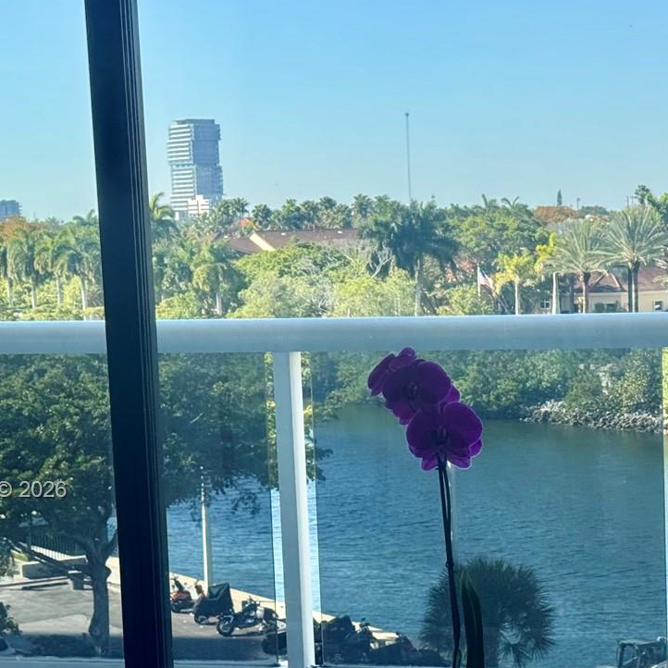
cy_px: 491
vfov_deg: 18.4
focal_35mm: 94
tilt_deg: -7.5
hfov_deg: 18.3
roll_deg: +1.5
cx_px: 519
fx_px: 2052
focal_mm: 6.76
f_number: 1.78
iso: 64
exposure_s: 1/1193
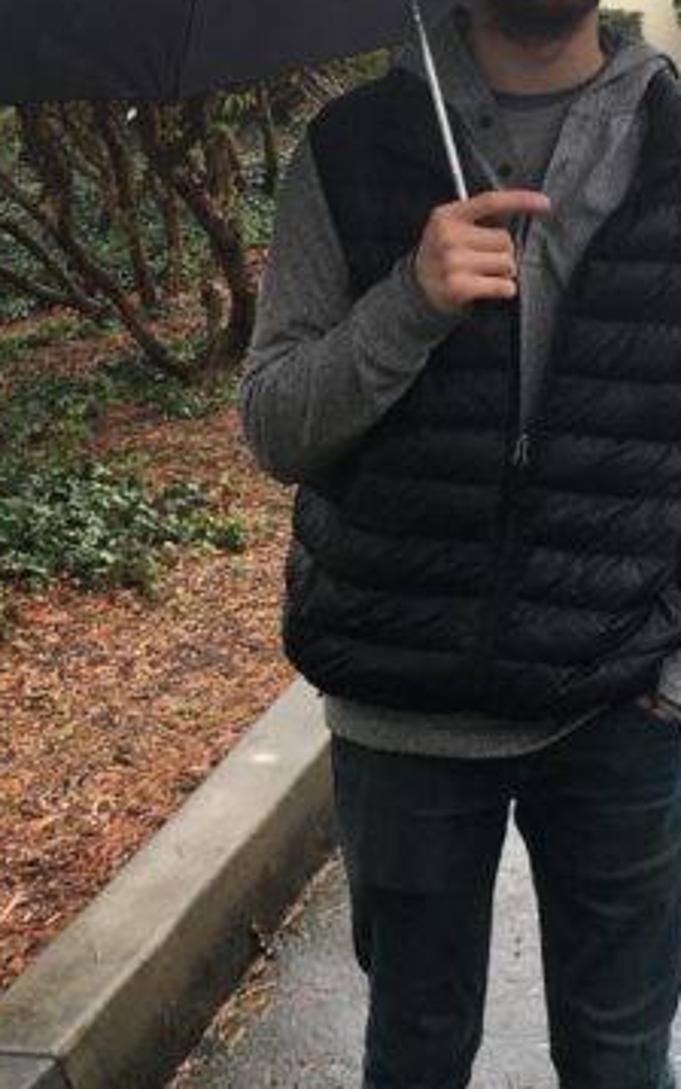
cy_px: 490
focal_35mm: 88
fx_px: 2611
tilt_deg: -9.2
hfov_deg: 14.8
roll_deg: -0.7
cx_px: 255
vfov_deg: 23.5
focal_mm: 4.15
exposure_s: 1/120
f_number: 2.2
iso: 32
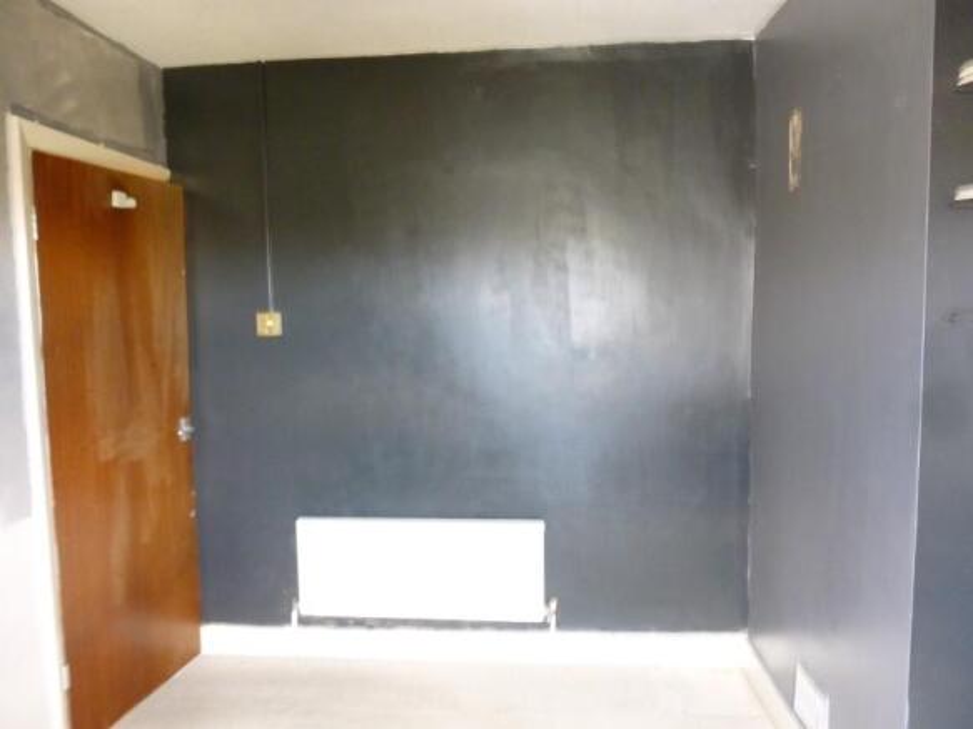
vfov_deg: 54.9
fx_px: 703
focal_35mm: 25
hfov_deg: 69.4
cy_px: 364
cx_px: 486
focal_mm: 4.5
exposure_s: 1/8
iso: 400
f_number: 3.1
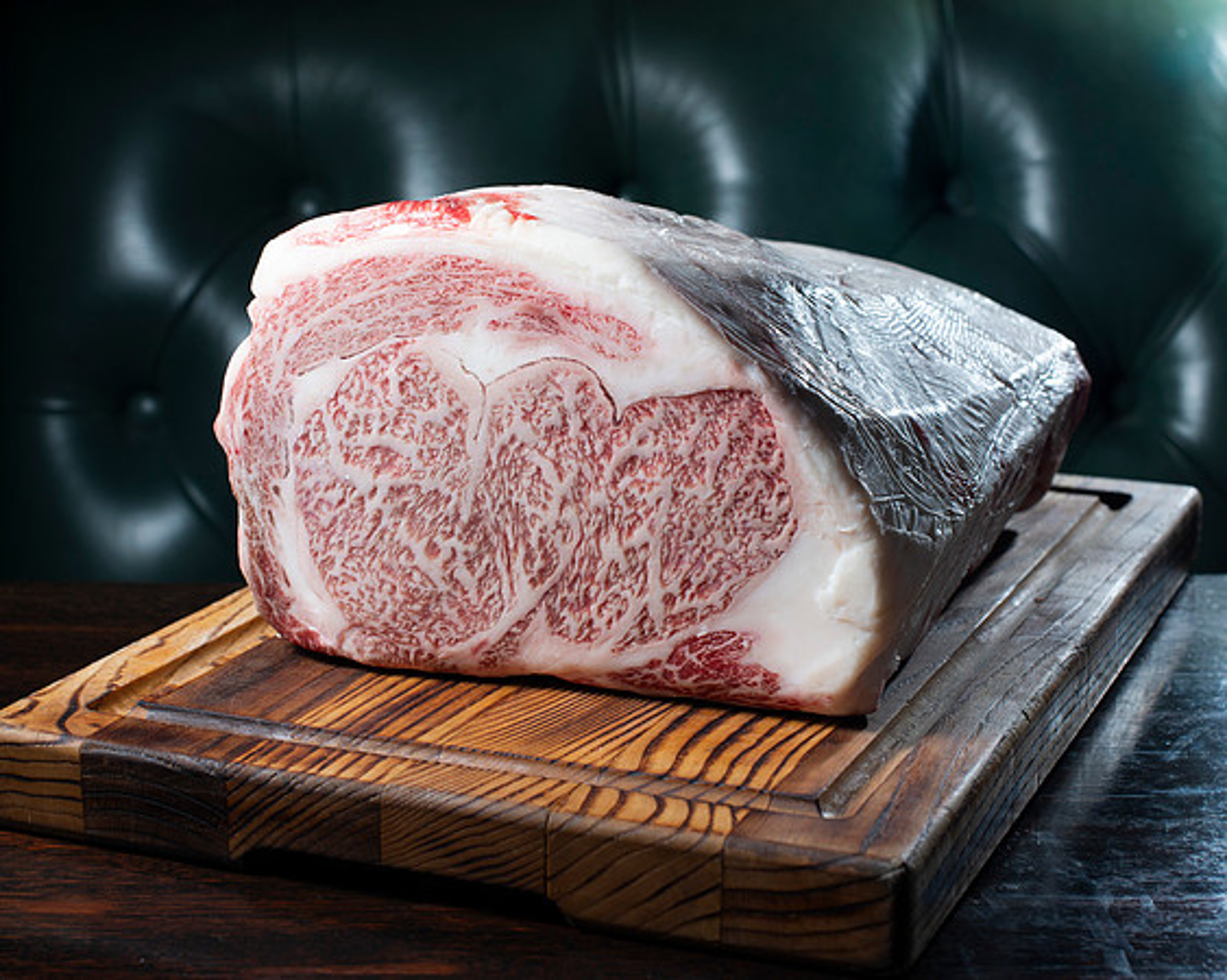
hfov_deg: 30.9
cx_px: 613
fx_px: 2220
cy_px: 460
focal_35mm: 61
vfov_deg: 24.9
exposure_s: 1/200
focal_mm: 50
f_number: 7.1
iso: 200
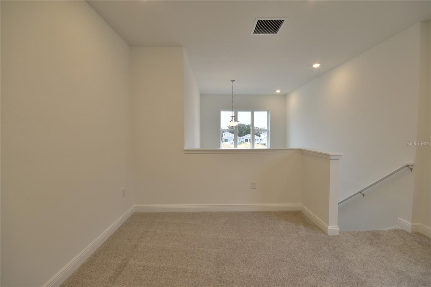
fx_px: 180
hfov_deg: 100.4
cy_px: 144
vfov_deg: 77.3
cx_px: 216
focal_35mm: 15
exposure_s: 1/15
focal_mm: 10
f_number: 10
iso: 100
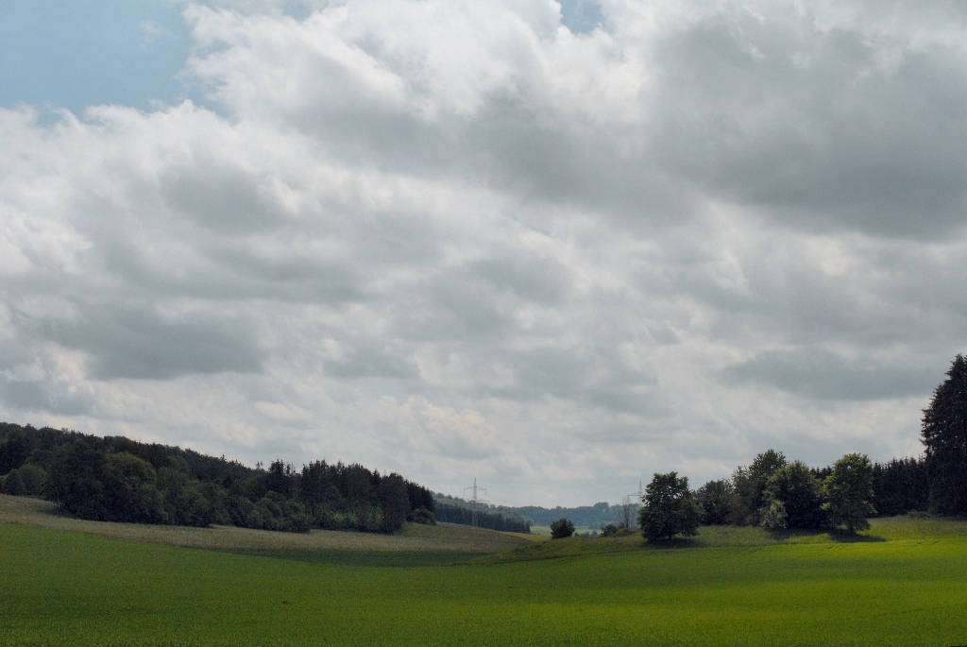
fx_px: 1533
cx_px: 484
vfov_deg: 23.8
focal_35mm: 57
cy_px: 324
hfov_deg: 35.0
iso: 250
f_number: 16
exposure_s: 1/1000
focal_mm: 38
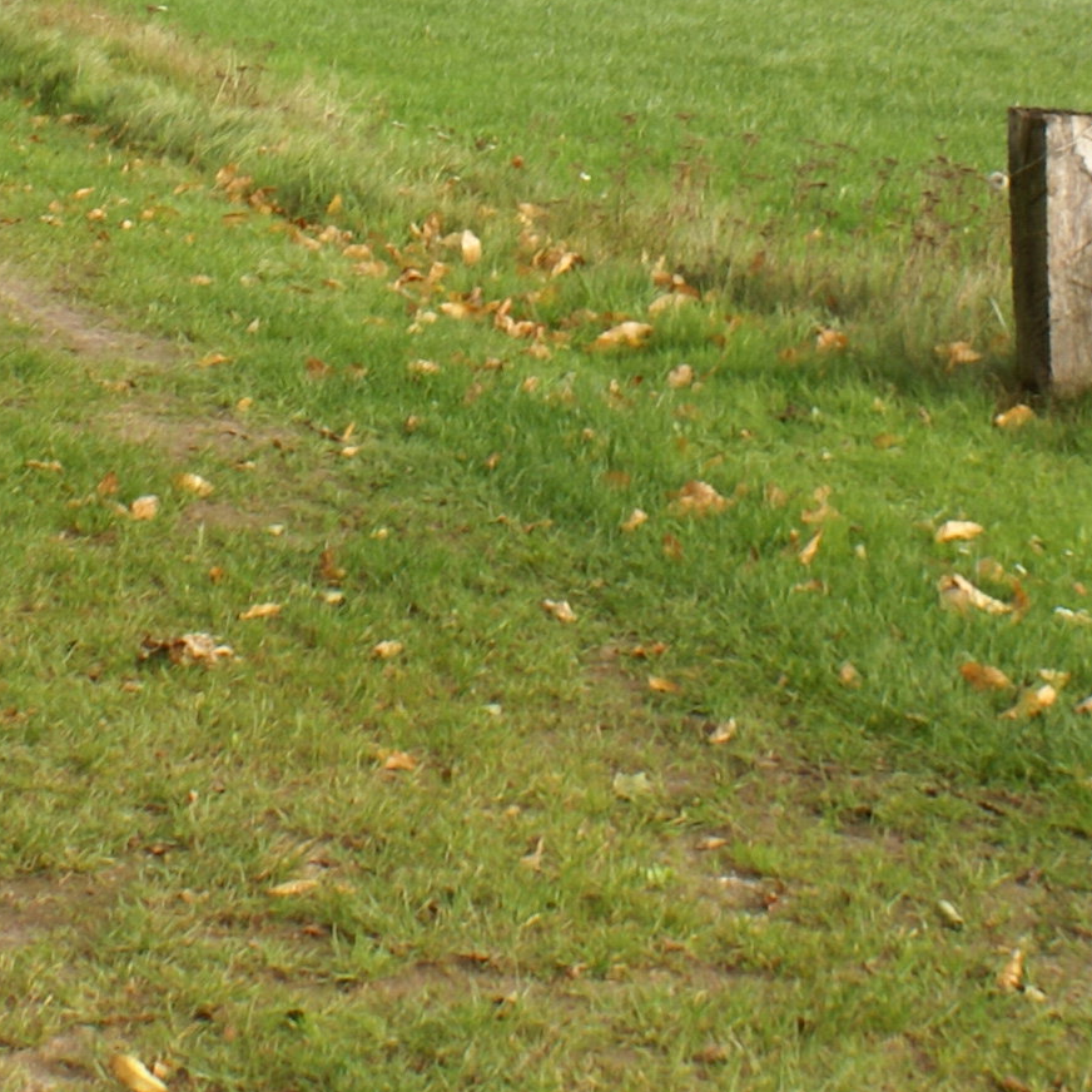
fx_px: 3640
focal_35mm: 102
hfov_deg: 17.0
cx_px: 249
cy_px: -235
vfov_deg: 16.3
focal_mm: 18
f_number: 9
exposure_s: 1/80
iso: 100
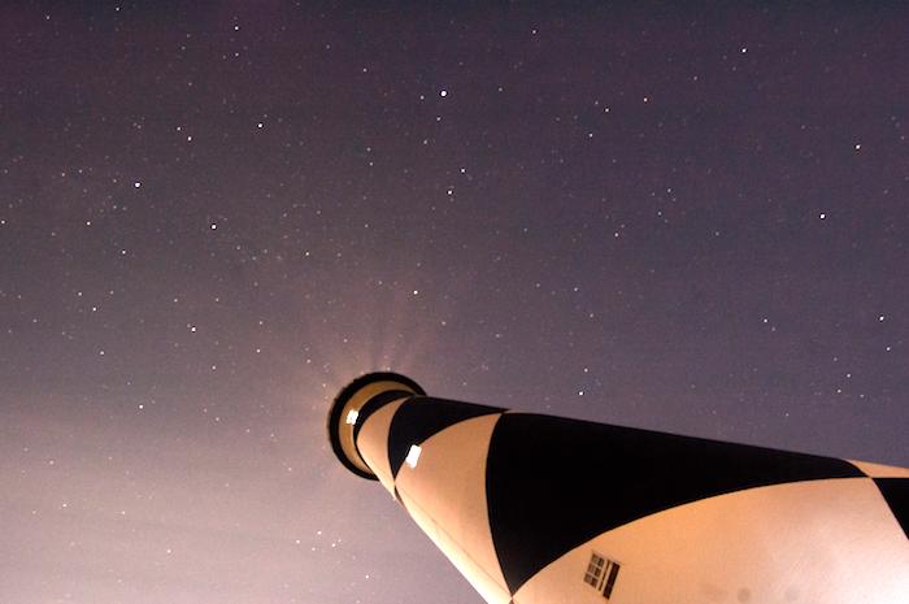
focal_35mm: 27
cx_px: 454
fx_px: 681
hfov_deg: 67.4
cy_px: 302
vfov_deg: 47.8
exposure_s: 30
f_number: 5.6
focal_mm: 18
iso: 1600
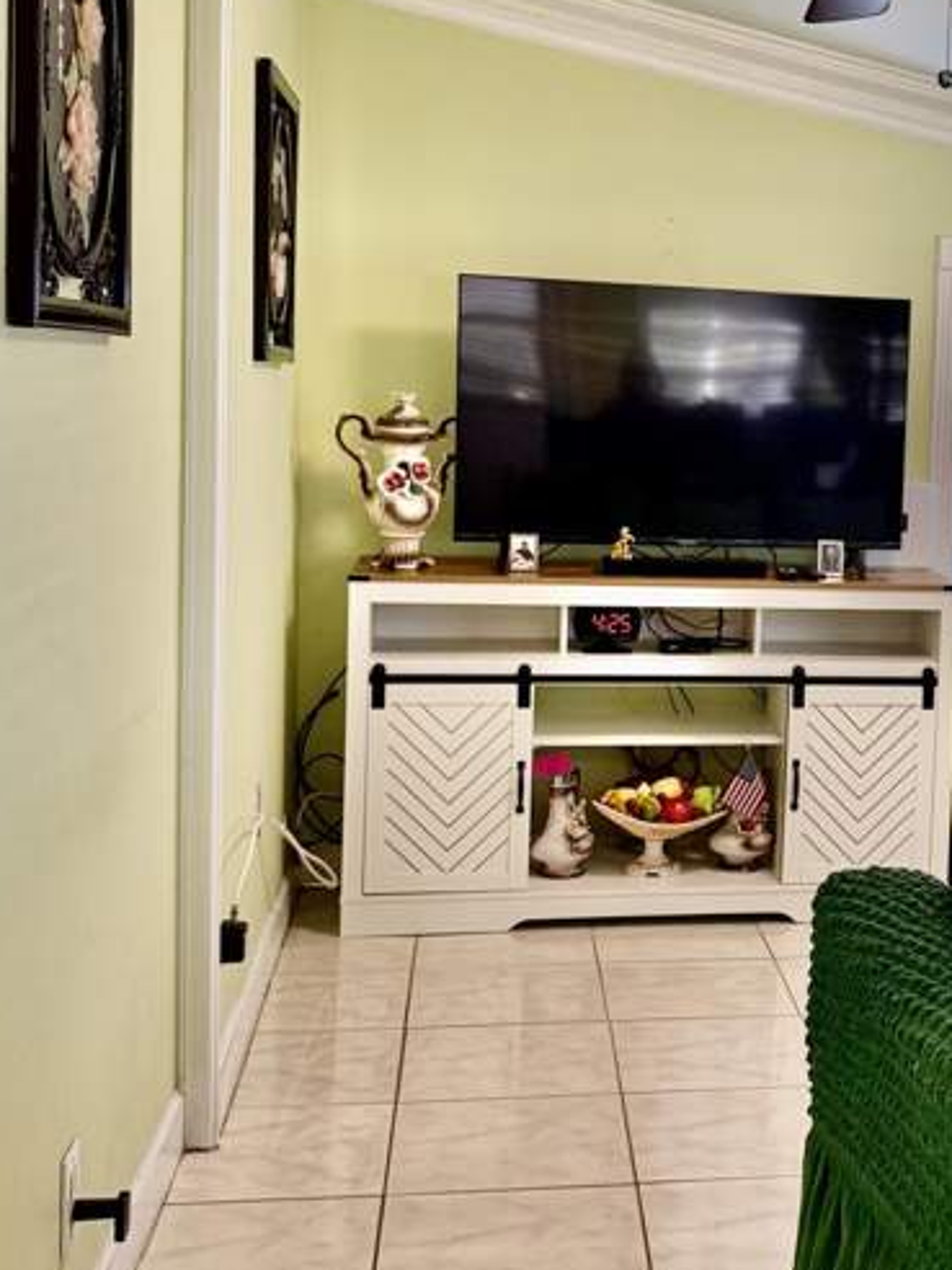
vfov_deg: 36.7
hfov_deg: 26.7
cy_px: 516
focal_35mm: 52
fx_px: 1907
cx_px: 921
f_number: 1.78
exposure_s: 1/60
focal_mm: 6.76
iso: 200
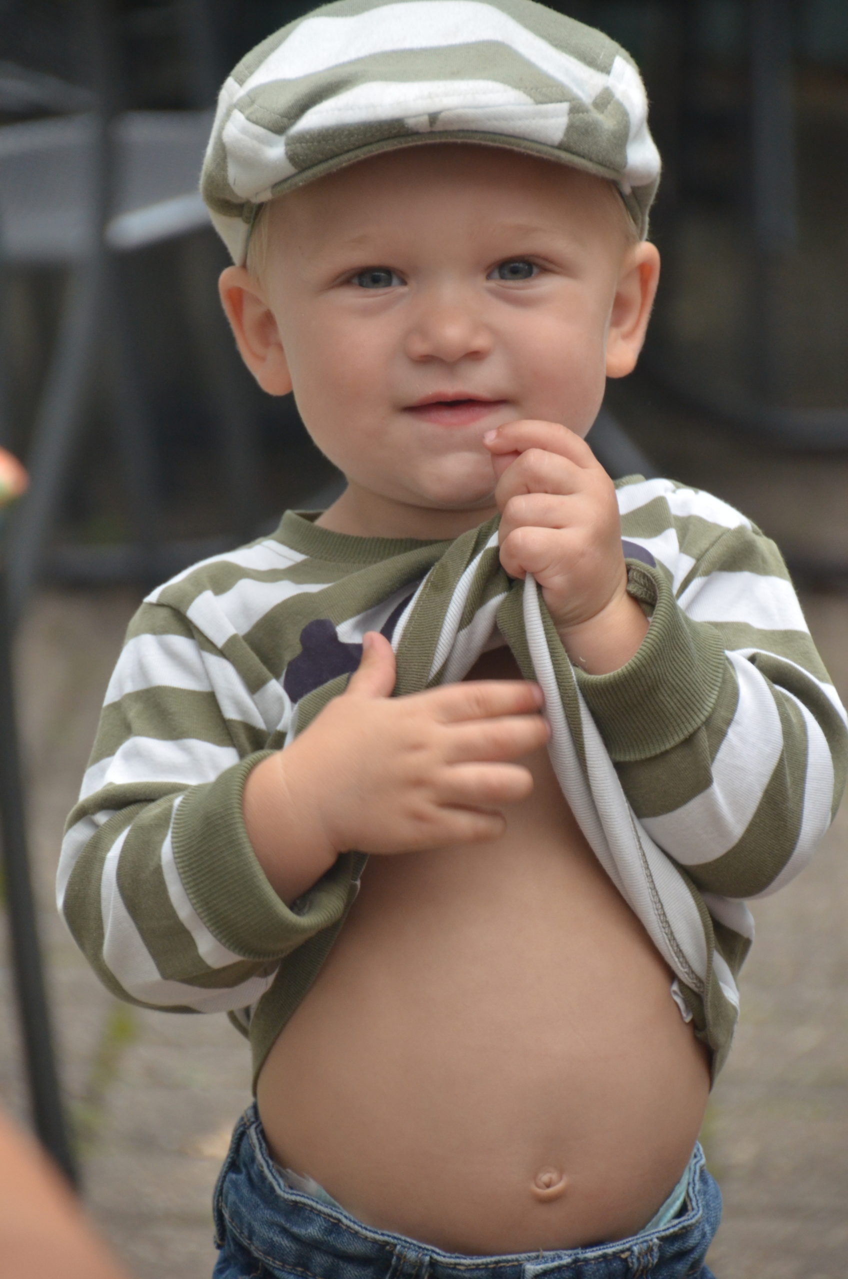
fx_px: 9847
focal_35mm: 278
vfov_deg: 7.4
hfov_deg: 4.9
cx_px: 424
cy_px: 640
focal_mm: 185
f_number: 6.3
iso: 1000
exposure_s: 1/125
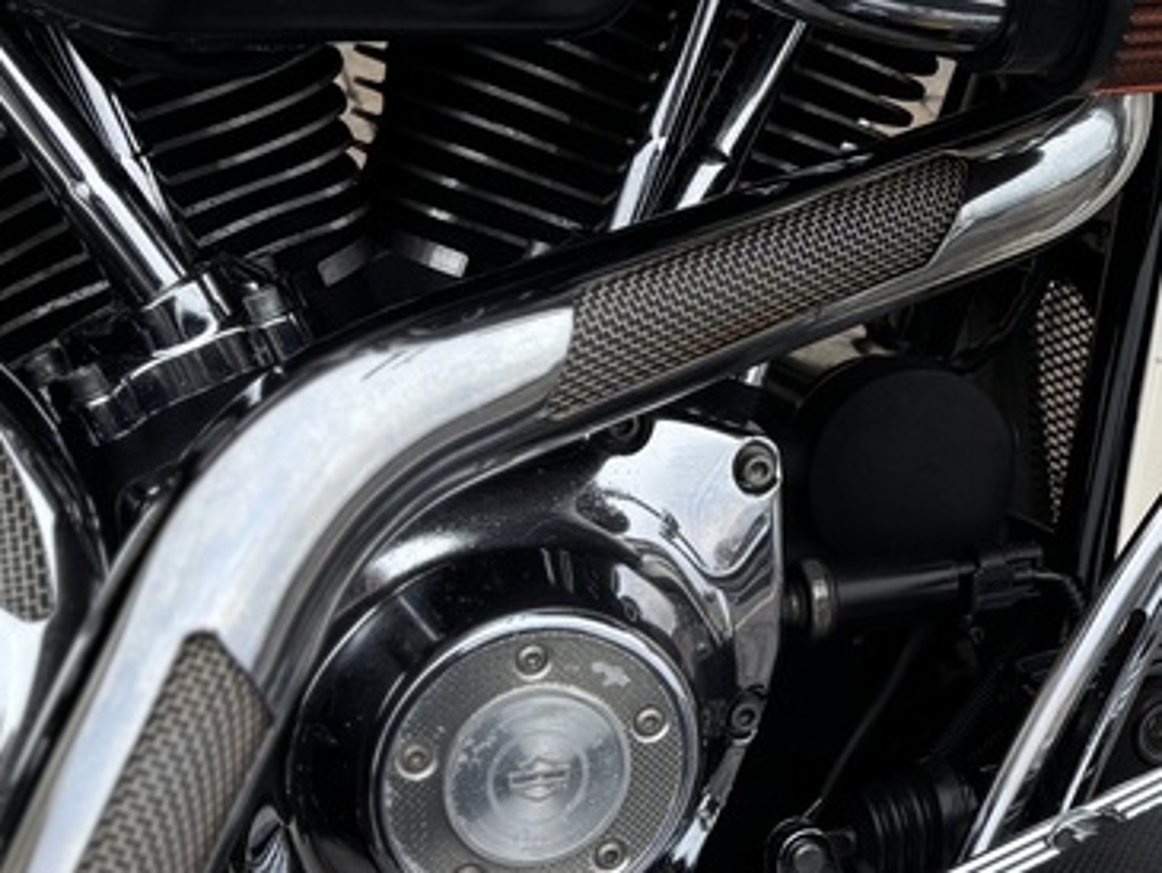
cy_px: 284
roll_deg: -9.8
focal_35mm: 73
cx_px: 1302
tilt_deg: -24.1
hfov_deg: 24.7
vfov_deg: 20.1
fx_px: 2451
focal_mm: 5.96
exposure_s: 1/1027
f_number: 1.6
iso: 50
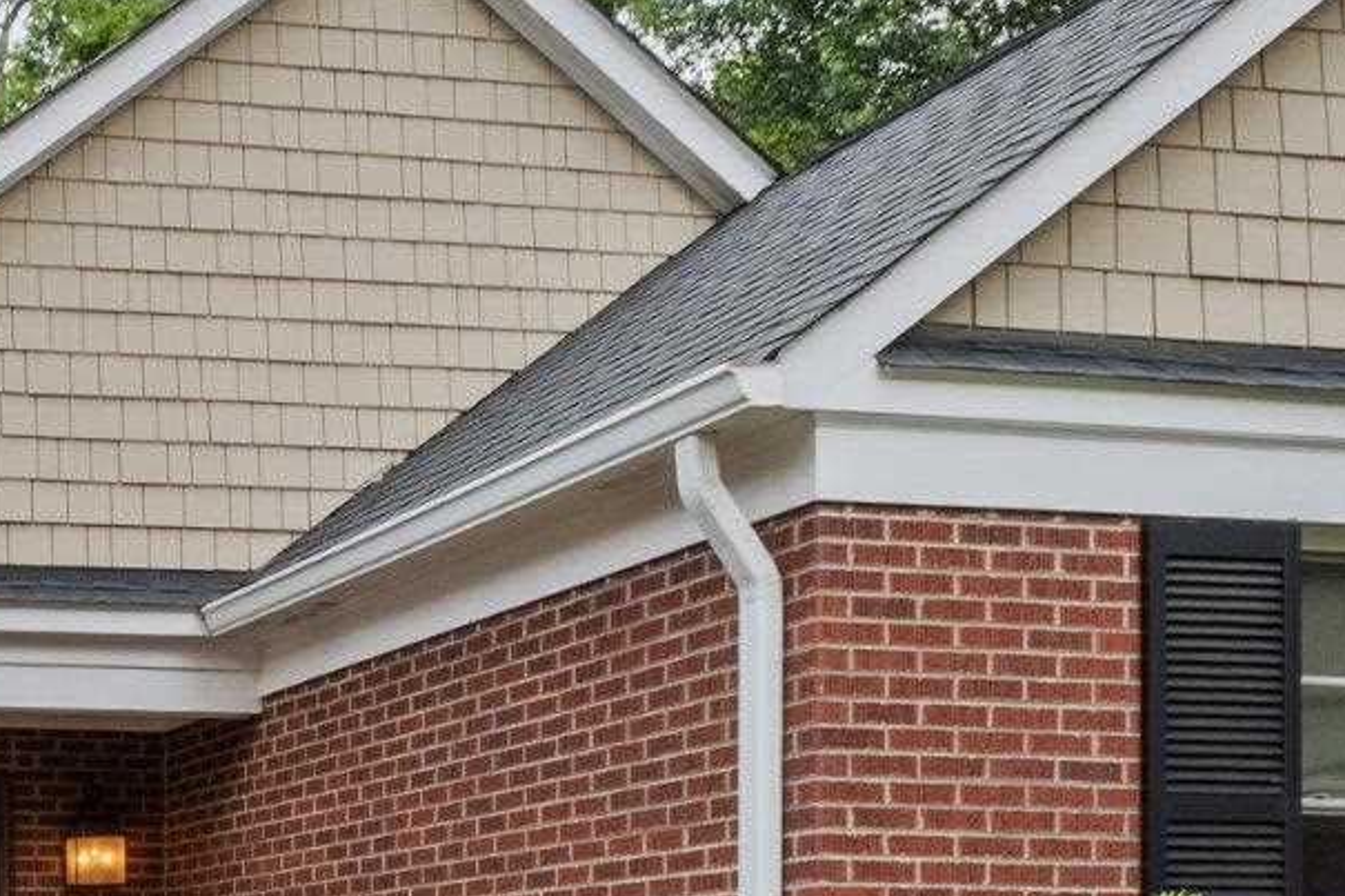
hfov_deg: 27.0
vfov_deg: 19.9
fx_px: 2431
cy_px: 992
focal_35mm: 65
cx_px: -311
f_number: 8
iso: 250
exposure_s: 1/80
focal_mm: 10.5
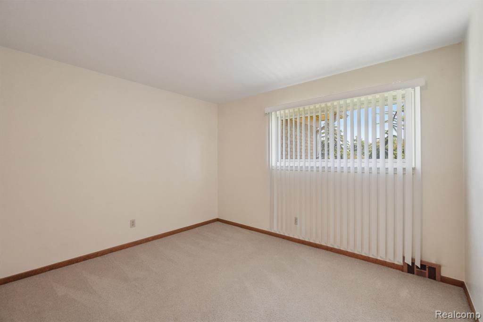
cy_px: 161
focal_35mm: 15
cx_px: 242
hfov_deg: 100.4
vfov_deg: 77.3
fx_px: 201
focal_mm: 10
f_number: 8
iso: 1000
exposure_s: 1/30
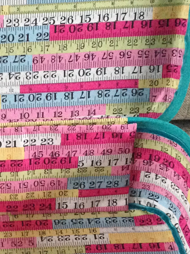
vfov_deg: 18.2
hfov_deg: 13.4
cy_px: 166
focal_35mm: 108
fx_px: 790
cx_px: -30
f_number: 2.4
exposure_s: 1/15
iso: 500
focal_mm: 4.12
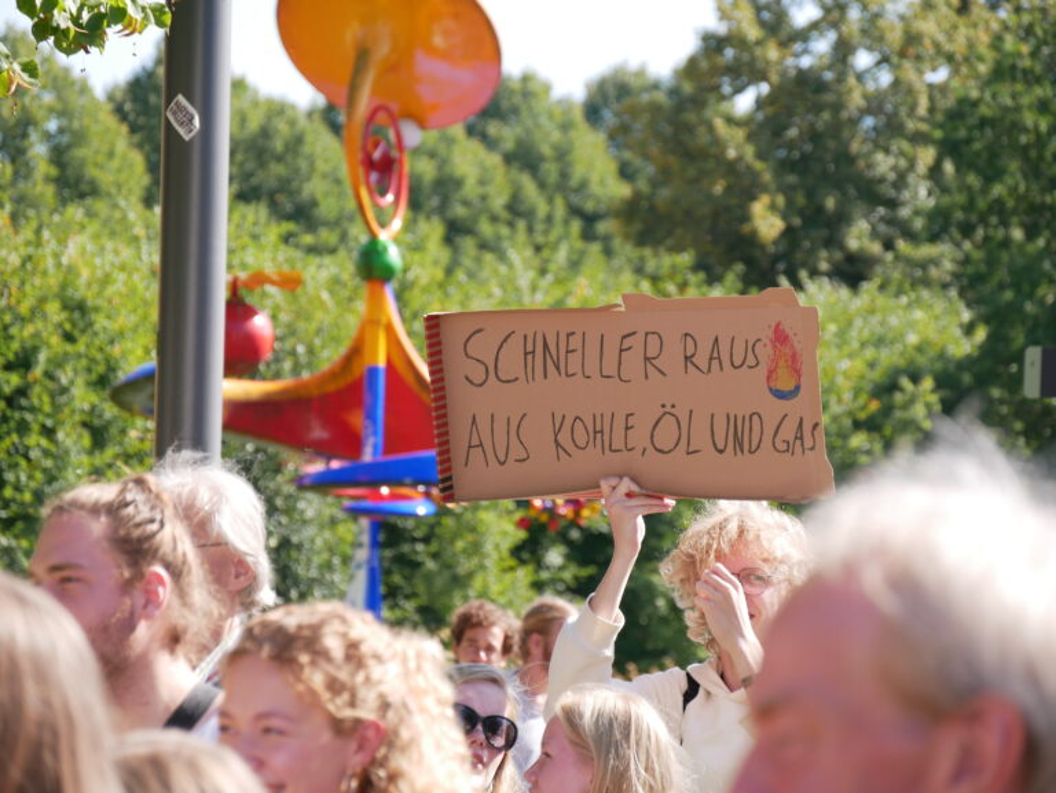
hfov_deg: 9.7
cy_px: 396
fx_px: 6227
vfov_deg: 7.3
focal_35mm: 204
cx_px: 528
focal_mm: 102
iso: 200
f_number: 5.4
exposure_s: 1/320
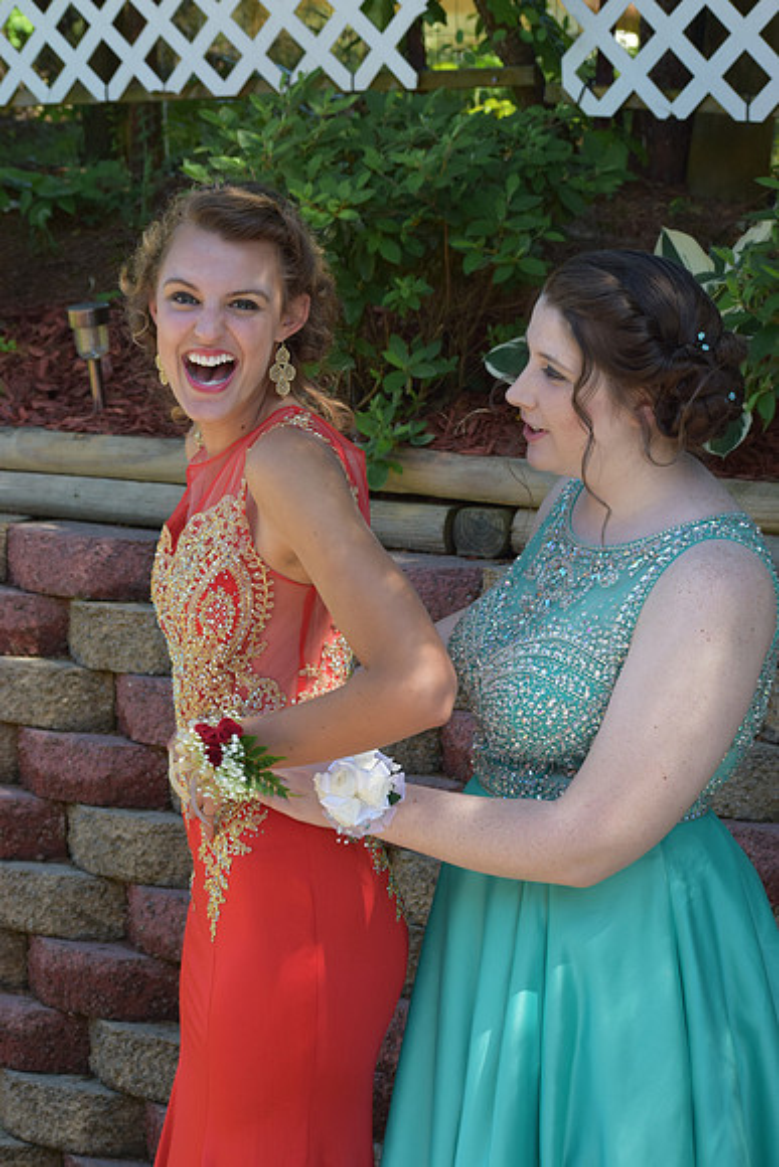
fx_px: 2676
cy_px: 584
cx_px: 390
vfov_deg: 24.6
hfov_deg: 16.6
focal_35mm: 82
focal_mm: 55
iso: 400
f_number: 7.1
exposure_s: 1/200
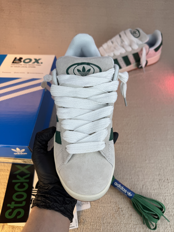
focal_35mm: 24
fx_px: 161
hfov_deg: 56.8
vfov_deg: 71.6
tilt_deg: -55.9
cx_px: 87
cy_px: 116
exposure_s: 1/1395
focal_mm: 6.76
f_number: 1.78
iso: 80
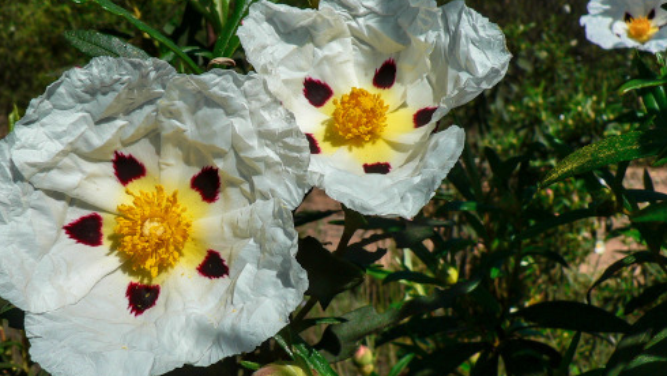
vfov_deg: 23.1
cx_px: 234
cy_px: 183
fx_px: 920
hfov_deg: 39.5
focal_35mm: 52
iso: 80
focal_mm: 6
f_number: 5
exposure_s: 1/400
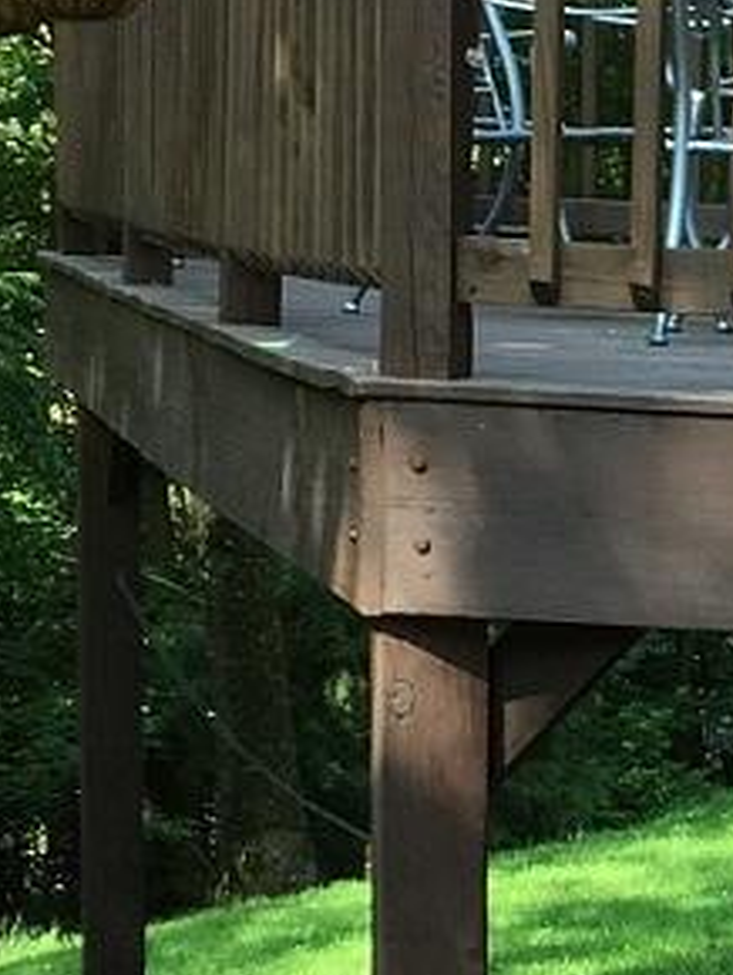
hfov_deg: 10.2
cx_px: 1380
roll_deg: -2.0
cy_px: 726
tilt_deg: -7.9
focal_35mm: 137
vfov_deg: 14.3
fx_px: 3862
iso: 32
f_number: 2.2
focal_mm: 4.15
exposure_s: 1/120
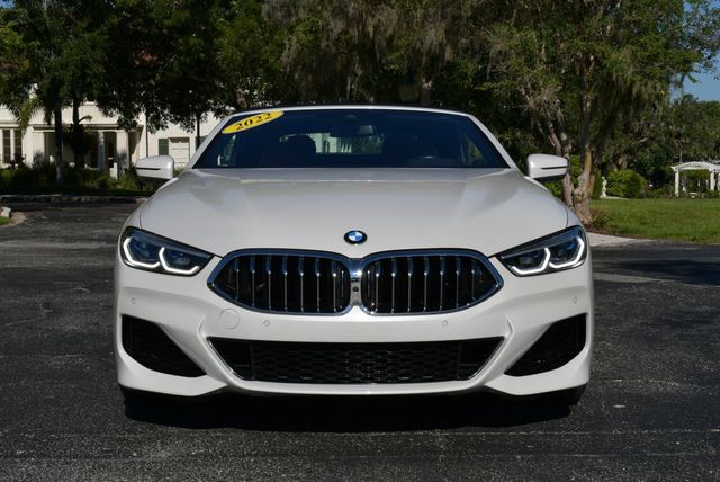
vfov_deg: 21.3
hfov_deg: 31.4
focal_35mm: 64
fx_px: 1281
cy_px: 241
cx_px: 360
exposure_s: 1/400
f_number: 10
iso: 100
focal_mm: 32
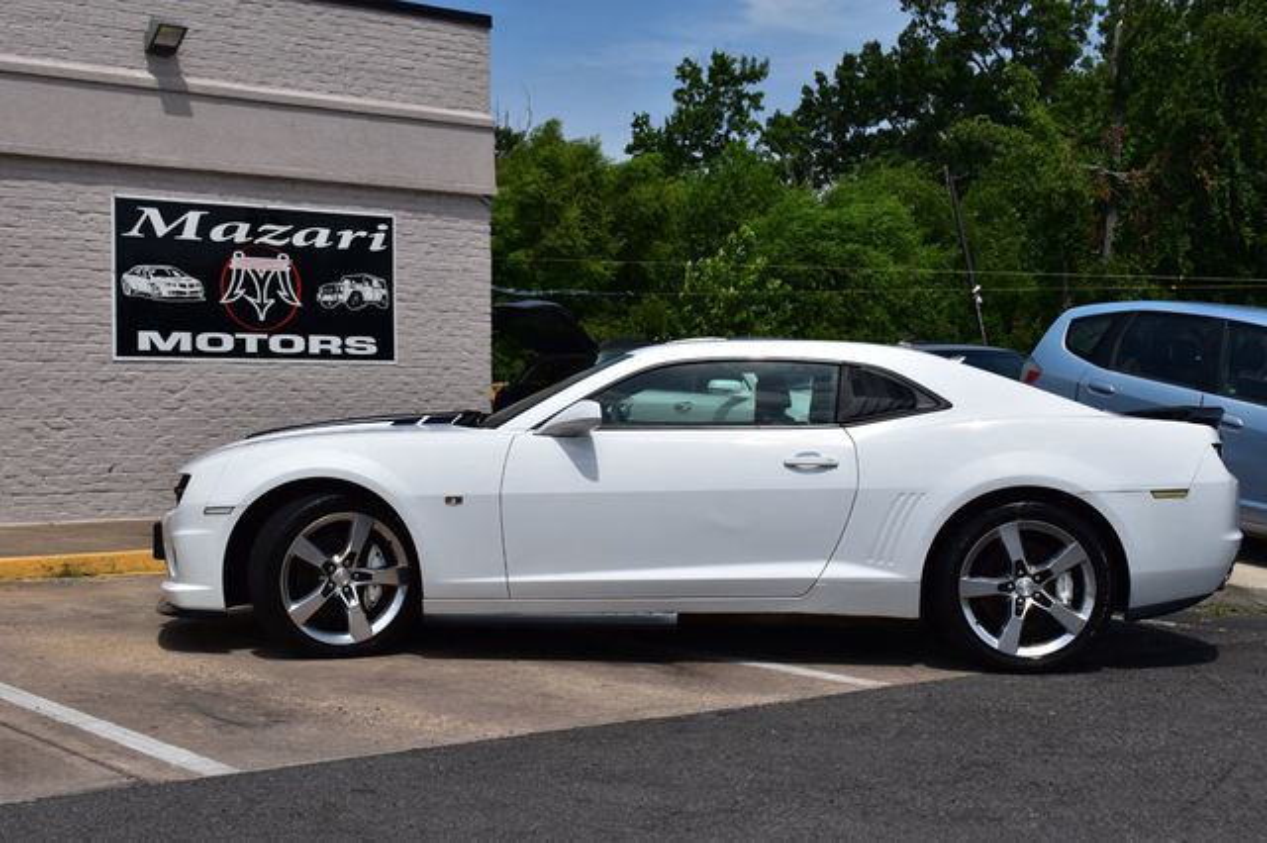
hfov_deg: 38.9
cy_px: 422
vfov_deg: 26.5
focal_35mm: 51
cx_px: 634
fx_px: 1794
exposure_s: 1/640
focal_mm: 34
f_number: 11
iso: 200
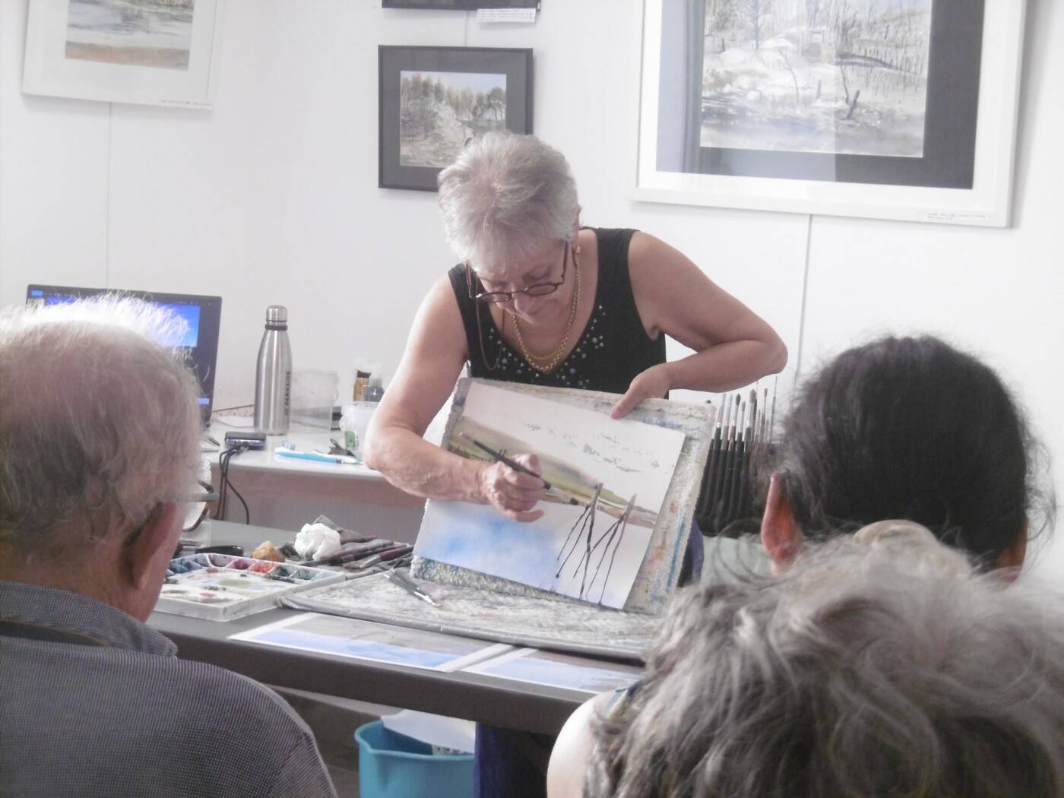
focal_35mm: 78
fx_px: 2398
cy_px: 399
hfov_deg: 25.0
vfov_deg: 18.9
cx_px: 532
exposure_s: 1/50
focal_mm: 14
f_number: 4.5
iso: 400
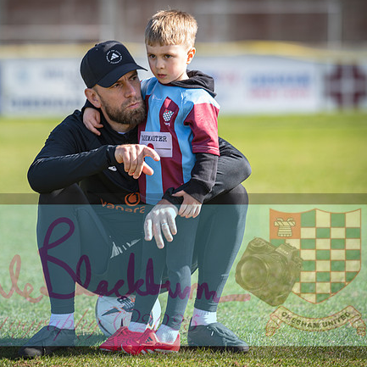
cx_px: 156
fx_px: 2507
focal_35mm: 209
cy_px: 157
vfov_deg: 8.4
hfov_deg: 8.4
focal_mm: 135
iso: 32
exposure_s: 1/500
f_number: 2.1
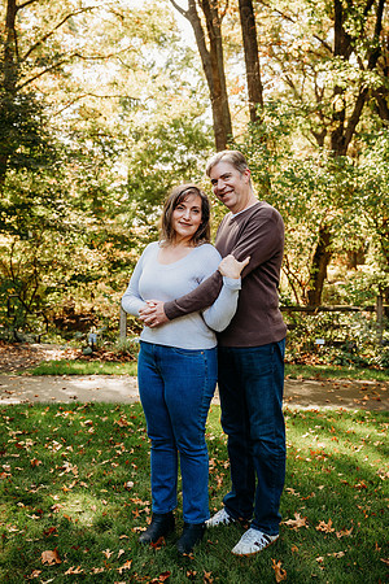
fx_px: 664
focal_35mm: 41
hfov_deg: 32.6
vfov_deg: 47.4
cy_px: 292
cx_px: 194
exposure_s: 1/250
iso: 400
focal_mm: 41
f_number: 4.5
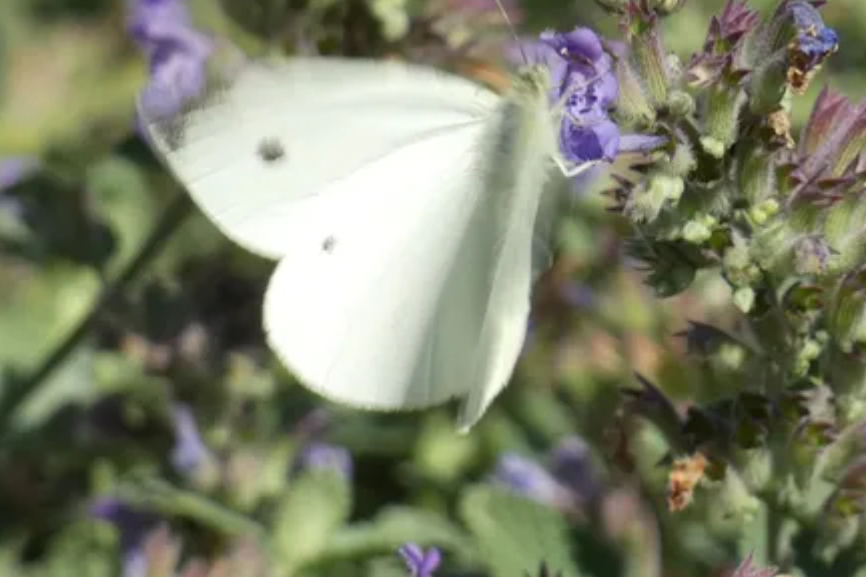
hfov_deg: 4.3
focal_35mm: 476
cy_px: 224
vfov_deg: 2.9
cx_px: 479
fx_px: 11450
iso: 80
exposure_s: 1/125
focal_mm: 55.4
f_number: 5.6
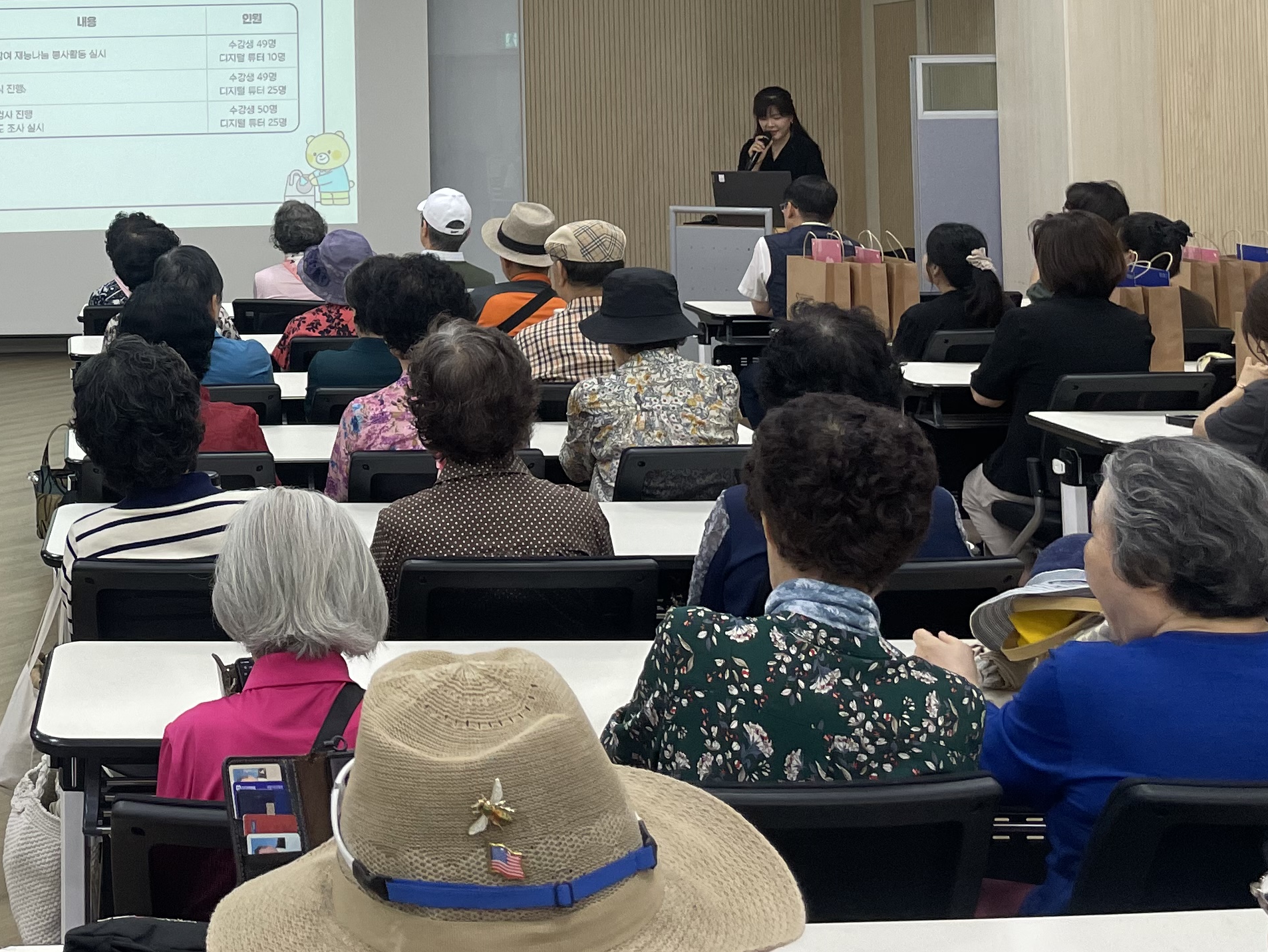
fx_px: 2015
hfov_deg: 33.0
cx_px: 114
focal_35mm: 55
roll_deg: +1.1
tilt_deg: +3.5
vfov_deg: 25.5
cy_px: 45
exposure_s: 1/120
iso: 100
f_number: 1.6
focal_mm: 4.2
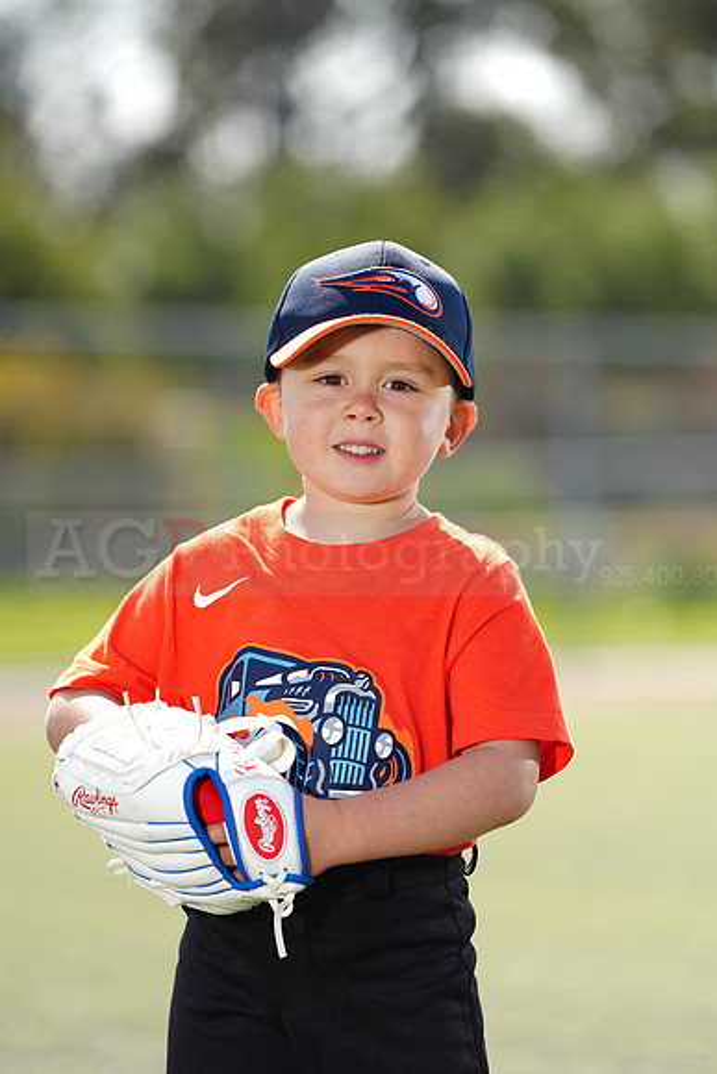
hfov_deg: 6.9
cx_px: 358
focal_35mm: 200
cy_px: 537
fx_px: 5971
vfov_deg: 10.3
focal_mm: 200
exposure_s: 1/250
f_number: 4
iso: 50
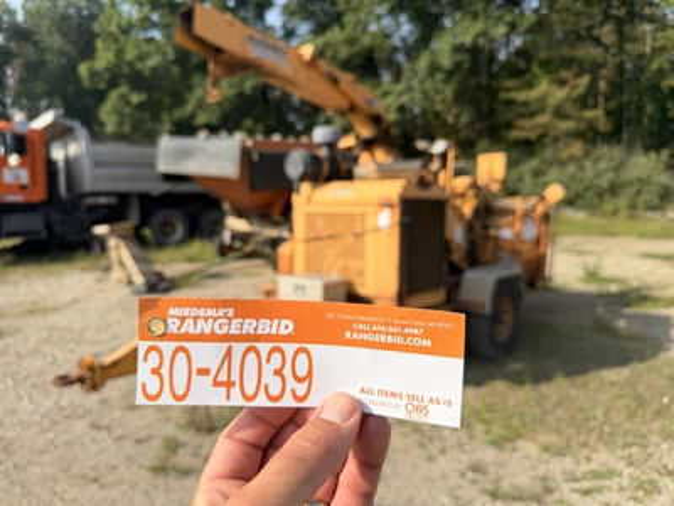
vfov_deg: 56.8
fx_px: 467
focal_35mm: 24
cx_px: 337
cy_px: 253
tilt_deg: -7.2
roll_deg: +2.4
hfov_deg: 71.6
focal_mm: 6.76
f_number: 1.78
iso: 80
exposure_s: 1/3953
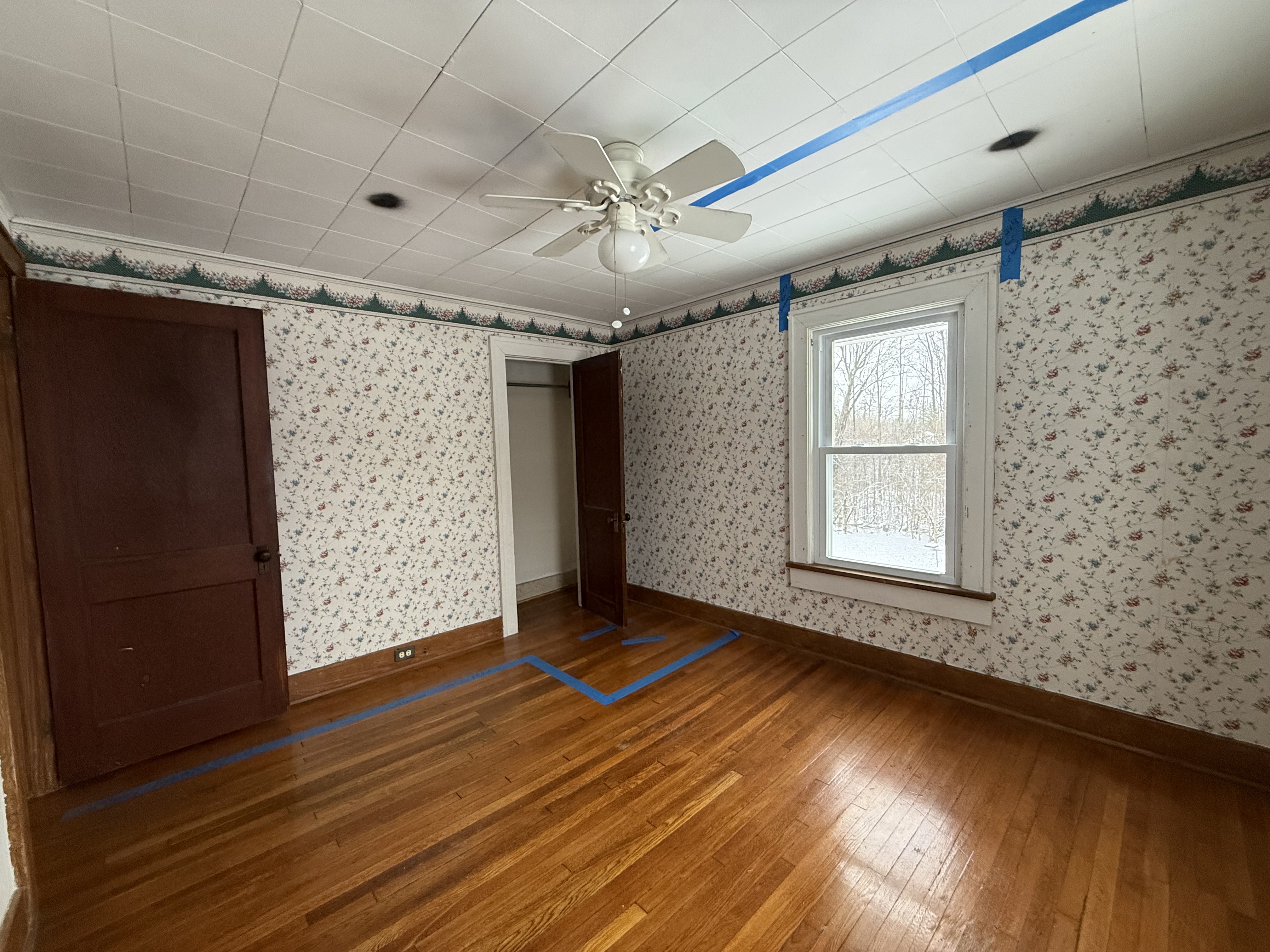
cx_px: 635
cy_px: 476
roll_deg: +1.5
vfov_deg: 85.7
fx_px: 514
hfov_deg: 102.1
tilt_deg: -2.8
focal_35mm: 14
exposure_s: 1/95
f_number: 2.2
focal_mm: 2.22
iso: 400
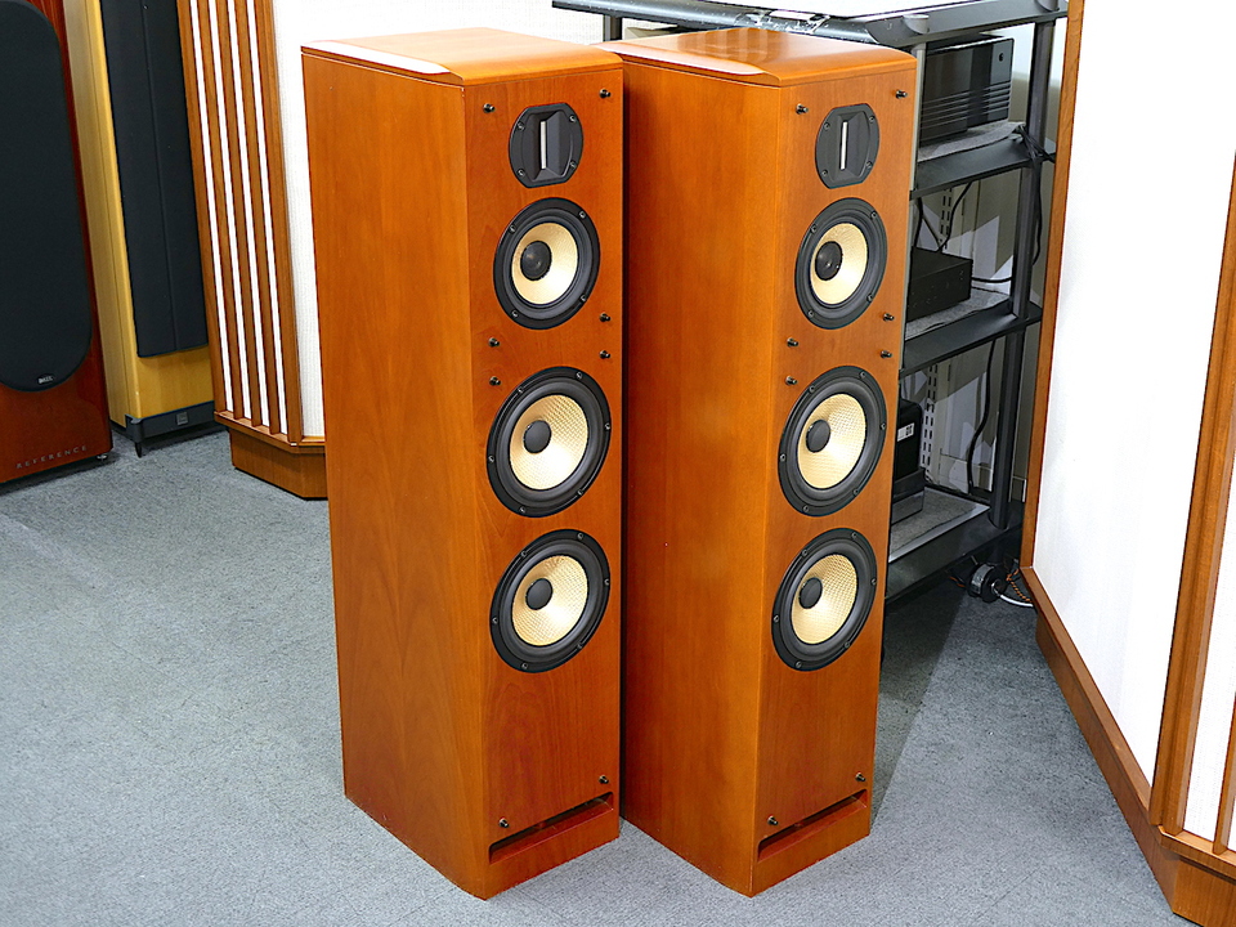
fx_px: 1678
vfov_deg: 30.9
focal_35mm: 47
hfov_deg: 40.4
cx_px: 618
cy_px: 464
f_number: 4
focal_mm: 8.4
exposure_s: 1/1.6
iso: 100
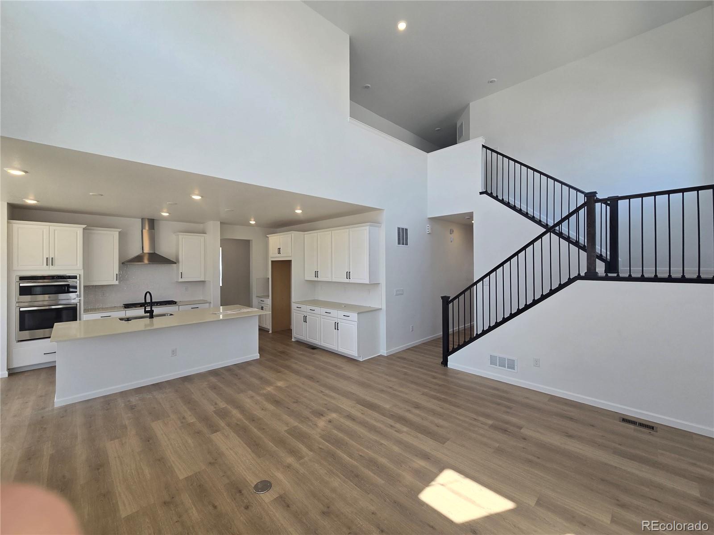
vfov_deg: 89.9
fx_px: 268
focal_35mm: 13
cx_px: 357
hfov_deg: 106.2
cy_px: 268
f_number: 2.2
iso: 50
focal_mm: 2.2
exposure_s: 1/183
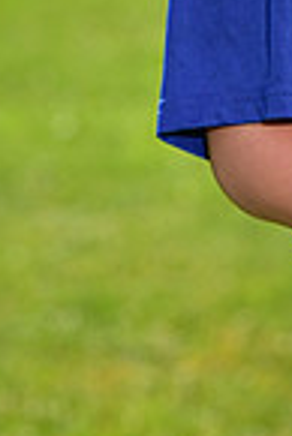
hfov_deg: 2.9
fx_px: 5814
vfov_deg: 4.3
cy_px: -210
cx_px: 486
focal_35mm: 479
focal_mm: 120
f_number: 5.6
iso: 80
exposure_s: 1/250
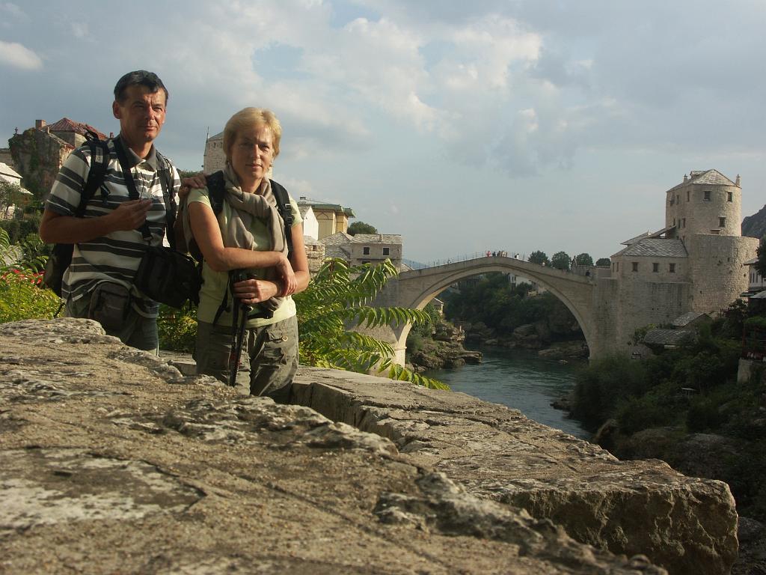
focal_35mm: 47
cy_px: 288
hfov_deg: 40.4
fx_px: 1040
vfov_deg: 30.9
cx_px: 383
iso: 64
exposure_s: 1/200
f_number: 7.1
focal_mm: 12.19
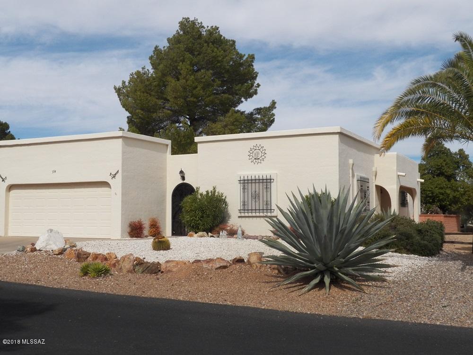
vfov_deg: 32.9
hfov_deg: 42.9
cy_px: 178
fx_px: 601
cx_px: 236
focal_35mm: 44
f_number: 5
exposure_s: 1/1600
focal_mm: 7.9
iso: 125
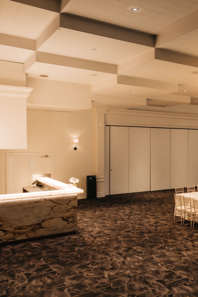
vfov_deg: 51.9
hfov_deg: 33.1
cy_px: 148
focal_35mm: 37
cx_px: 196
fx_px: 305
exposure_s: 1/25
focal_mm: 24
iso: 200
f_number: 4
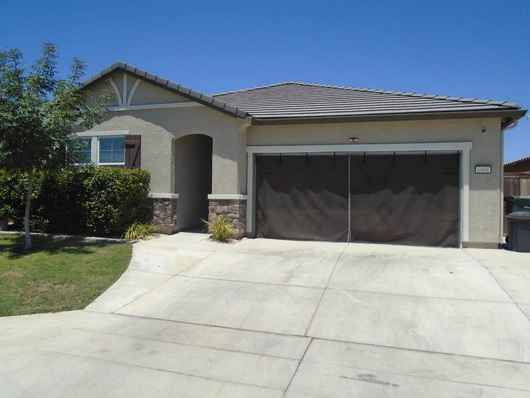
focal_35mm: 26
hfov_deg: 67.3
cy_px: 199
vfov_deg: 53.1
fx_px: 398
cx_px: 265
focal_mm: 4.6
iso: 100
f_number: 8
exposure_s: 1/320
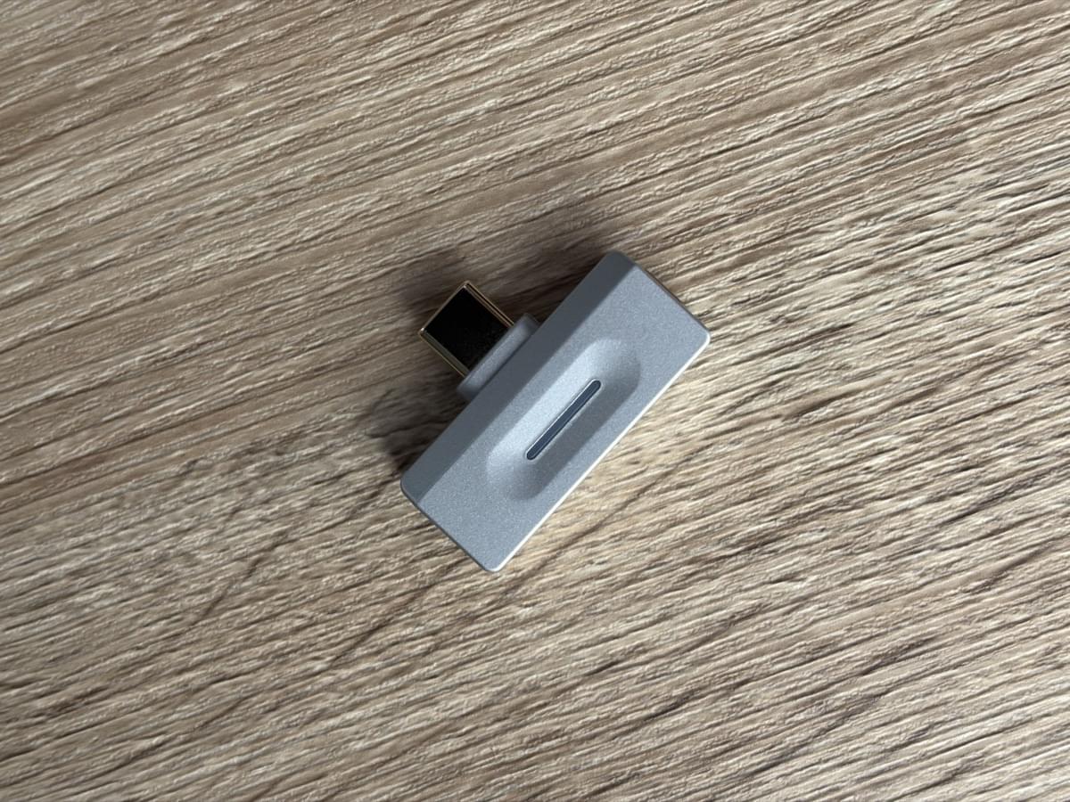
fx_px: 1607
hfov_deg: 36.8
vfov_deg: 28.0
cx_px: 535
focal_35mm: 52
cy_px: 401
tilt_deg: -89.0
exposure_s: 1/77
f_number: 1.6
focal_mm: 5.96
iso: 50
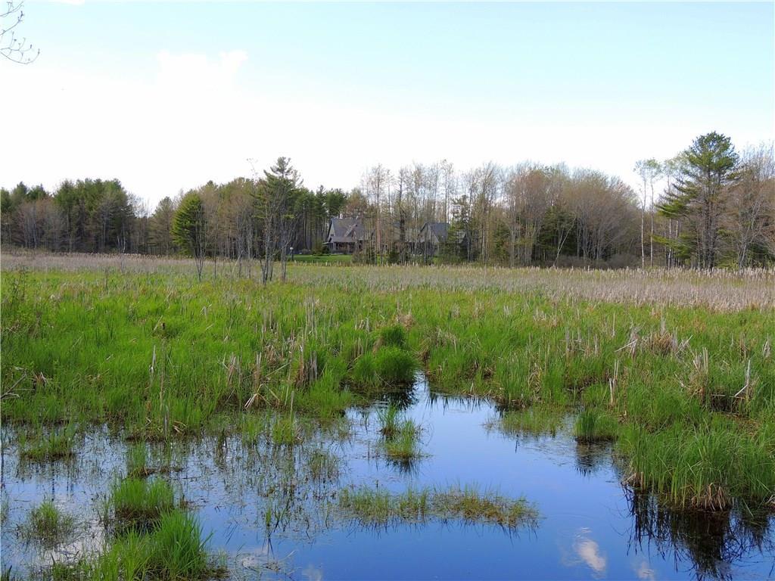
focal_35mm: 40
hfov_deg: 46.8
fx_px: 896
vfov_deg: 36.0
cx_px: 388
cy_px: 290
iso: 100
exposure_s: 1/320
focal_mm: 7.1
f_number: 3.3
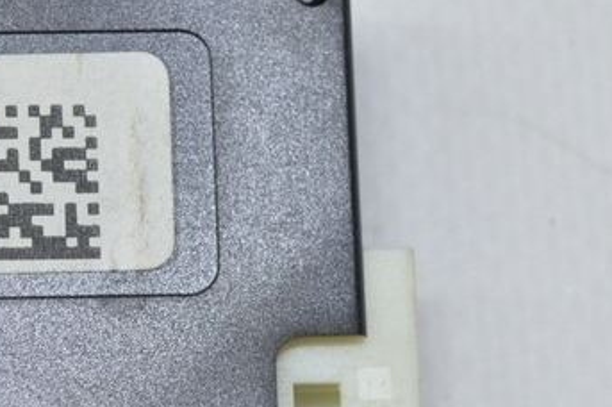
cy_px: 315
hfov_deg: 11.3
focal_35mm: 179
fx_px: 3040
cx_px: -52
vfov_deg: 7.6
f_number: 4.8
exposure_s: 1/50
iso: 400
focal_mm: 40
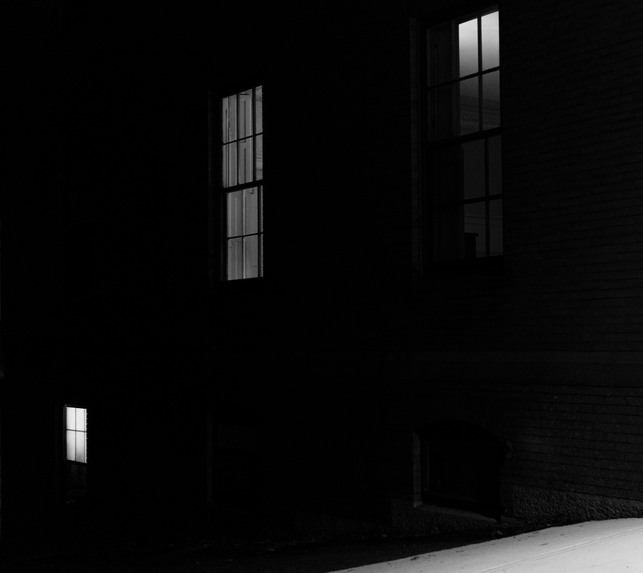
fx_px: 1100
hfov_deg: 32.4
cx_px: 413
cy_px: 285
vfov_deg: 29.2
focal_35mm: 55
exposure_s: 1/80
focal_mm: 30
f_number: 2
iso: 1250
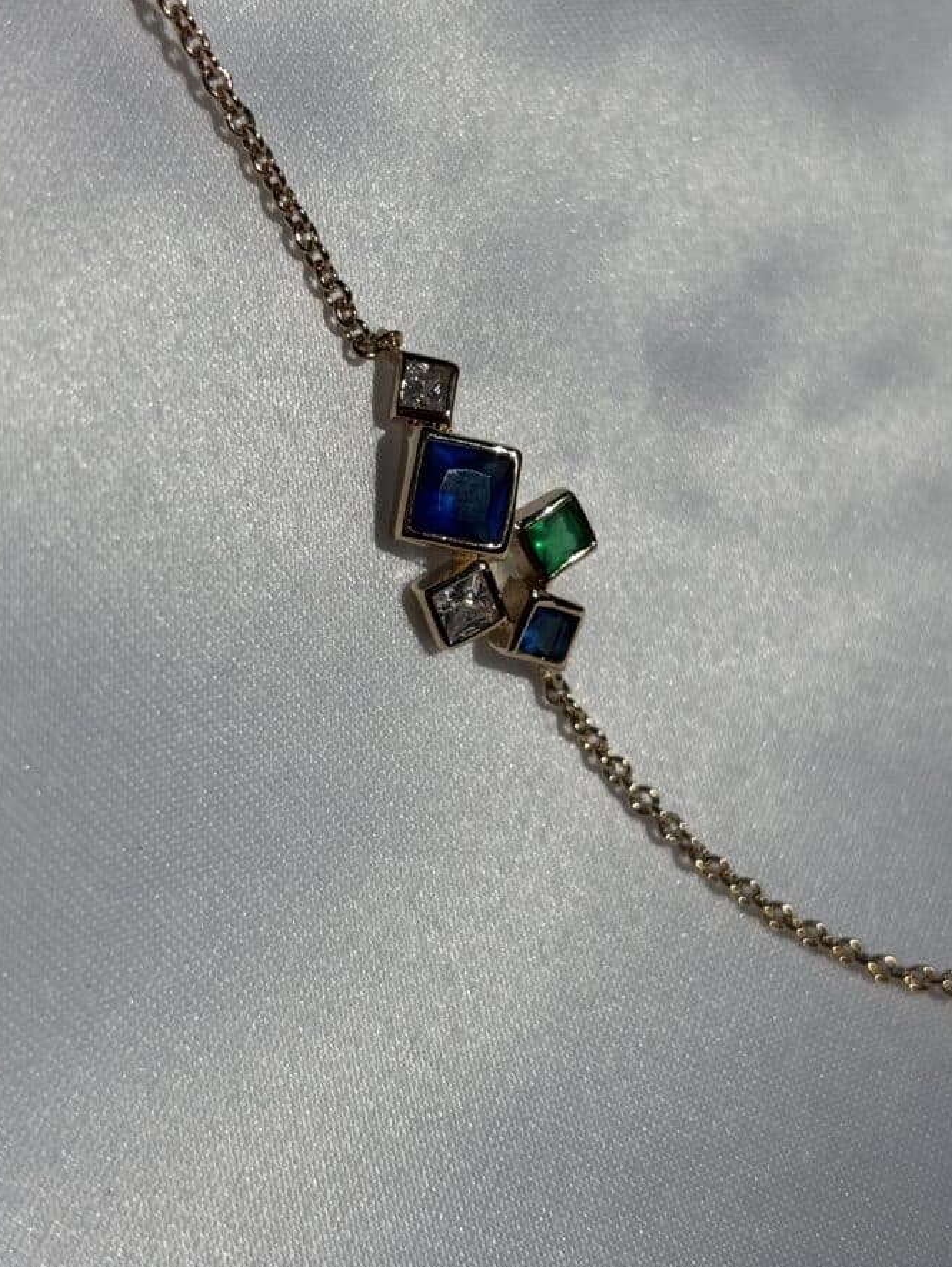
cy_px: 569
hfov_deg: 24.4
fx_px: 2199
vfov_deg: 32.1
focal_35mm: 60
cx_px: 462
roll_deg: +1.4
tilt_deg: -42.3
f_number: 1.6
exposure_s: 1/10989
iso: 25
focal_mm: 5.96
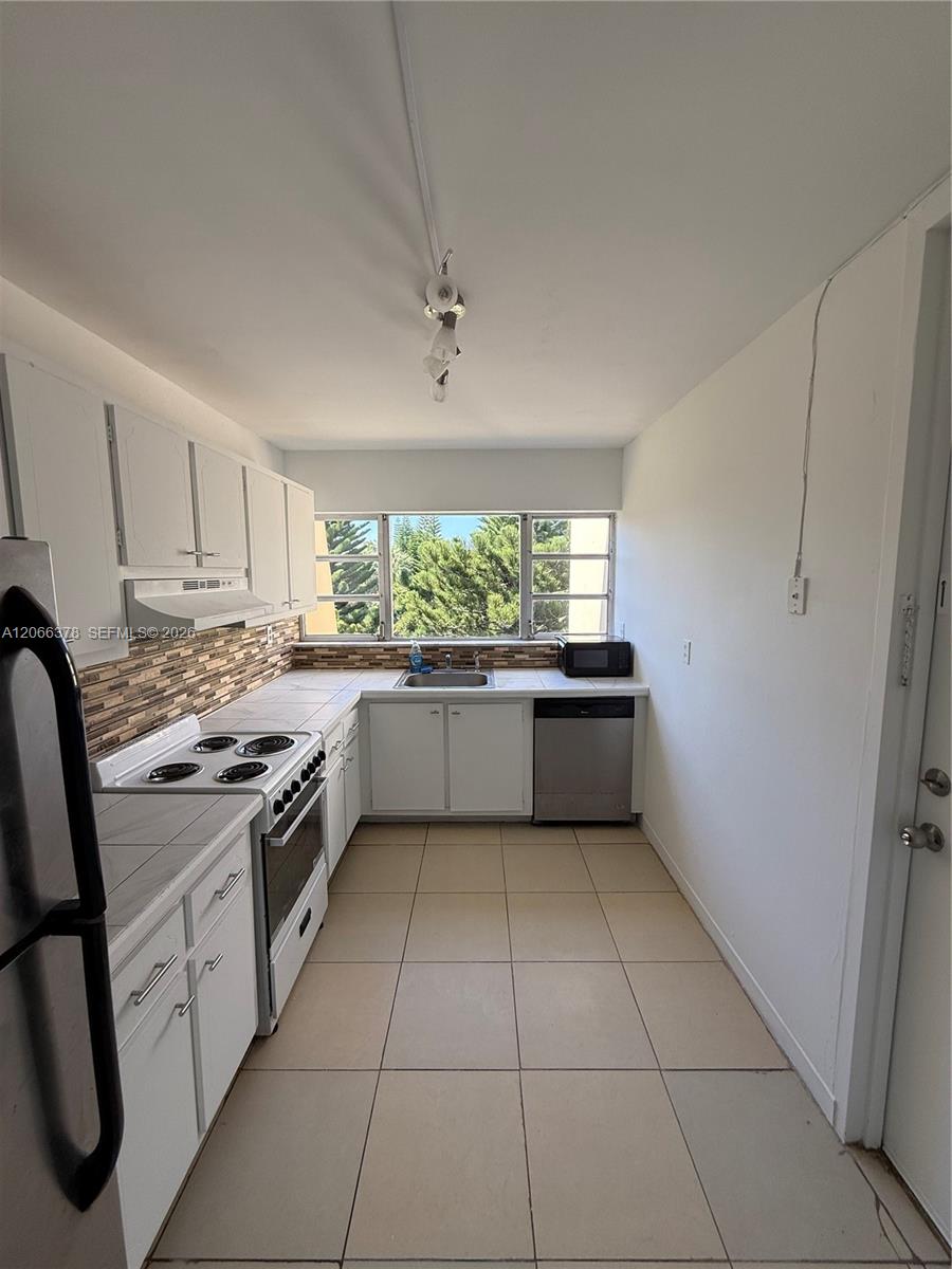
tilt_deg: -6.4
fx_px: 513
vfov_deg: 102.1
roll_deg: -0.6
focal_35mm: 14
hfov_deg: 85.7
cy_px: 634
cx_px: 476
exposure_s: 1/229
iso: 64
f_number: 2.2
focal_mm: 2.22
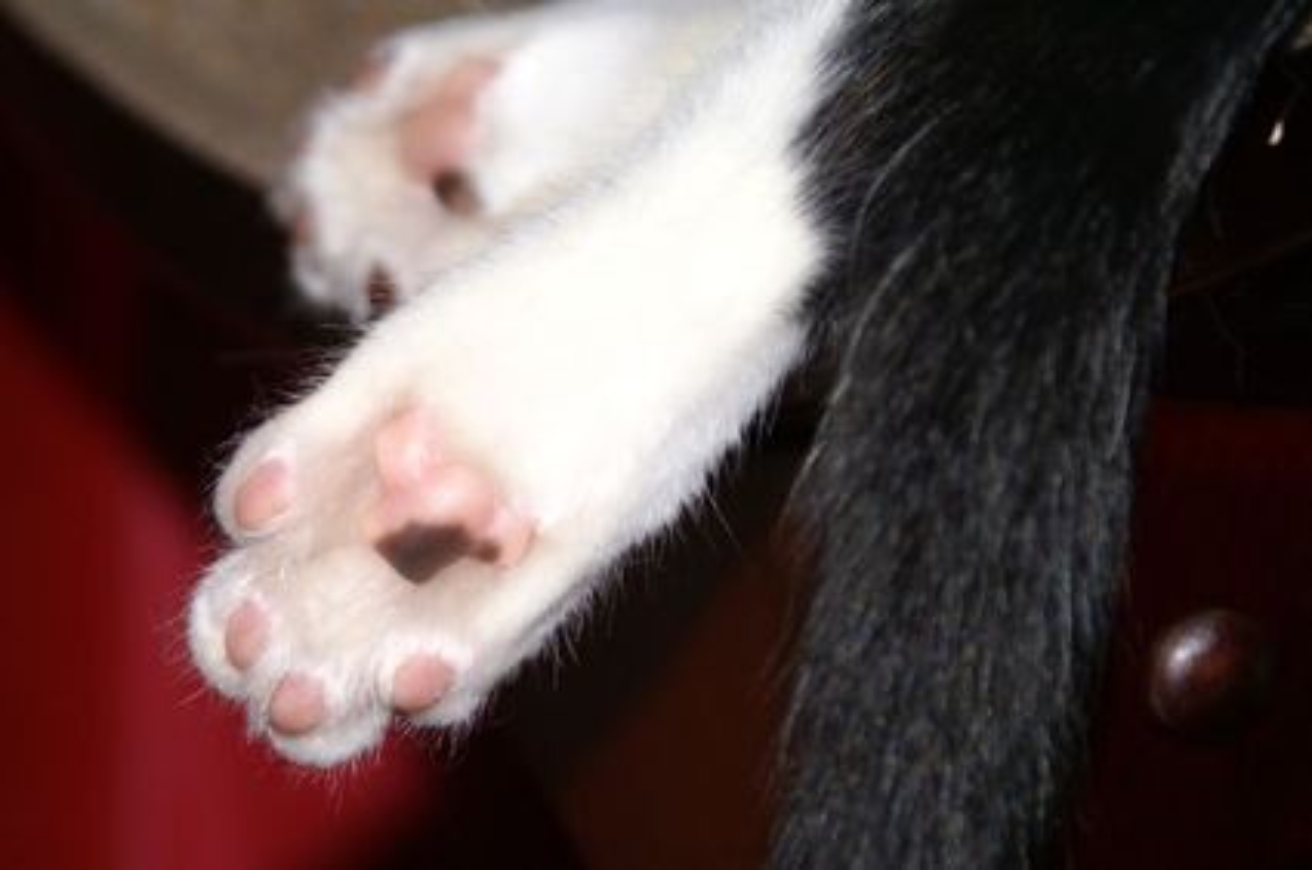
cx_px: 656
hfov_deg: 19.5
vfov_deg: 13.0
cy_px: 435
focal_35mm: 105
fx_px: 3821
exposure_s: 1/125
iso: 400
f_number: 5.6
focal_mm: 70
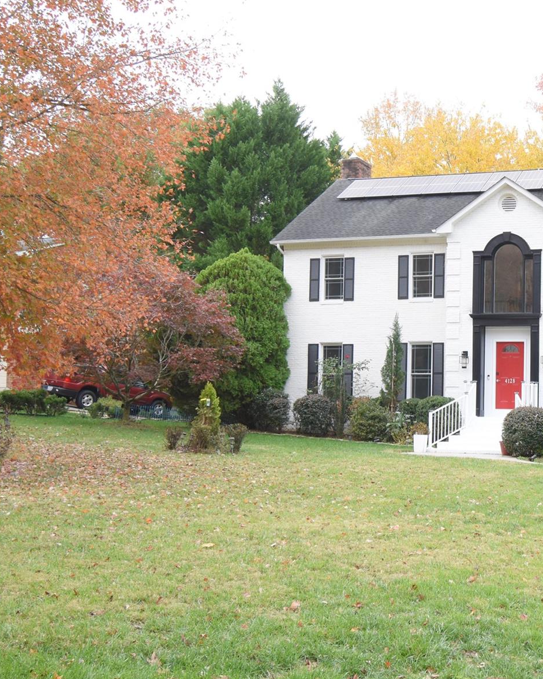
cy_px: 364
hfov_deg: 29.2
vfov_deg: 38.0
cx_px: 518
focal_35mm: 49
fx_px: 985
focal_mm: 20
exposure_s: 1/250
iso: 400
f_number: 5.6
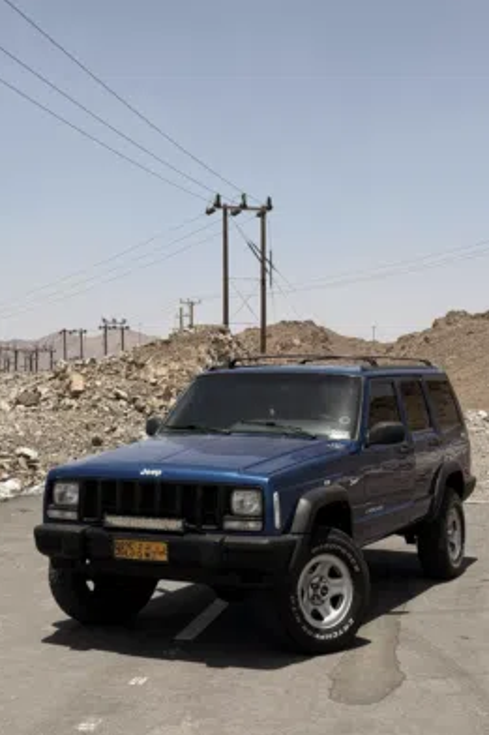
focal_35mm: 51
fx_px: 1040
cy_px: 366
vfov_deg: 38.9
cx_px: 262
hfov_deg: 26.5
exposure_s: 1/6024
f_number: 1.78
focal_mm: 6.76
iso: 64
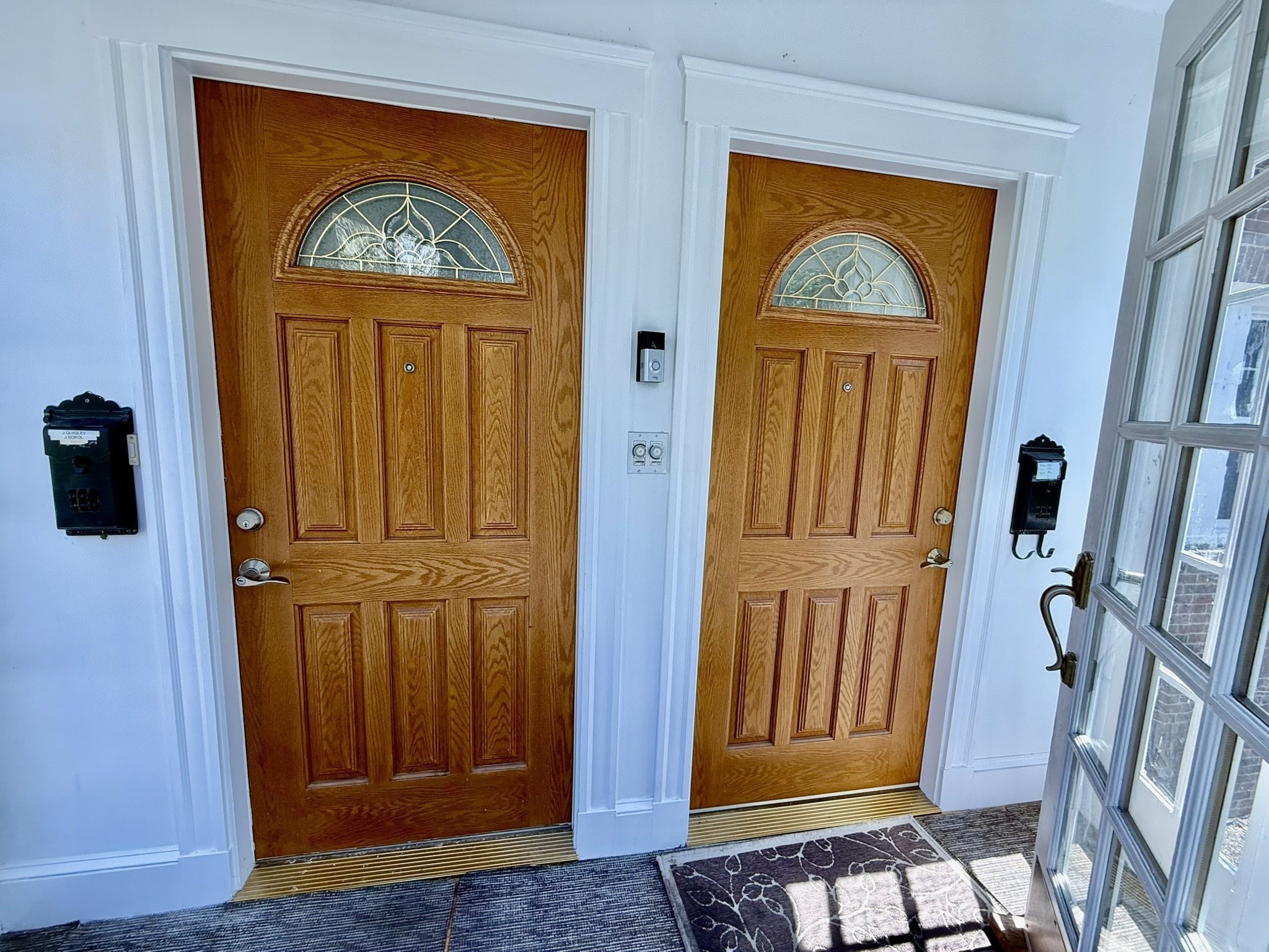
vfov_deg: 85.7
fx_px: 513
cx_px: 634
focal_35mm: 14
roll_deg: -2.7
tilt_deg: -7.0
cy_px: 476
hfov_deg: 102.1
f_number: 2.2
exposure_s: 1/99
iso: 100
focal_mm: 2.22
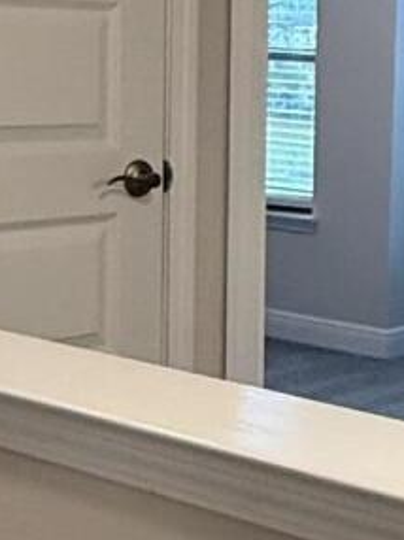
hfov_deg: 14.7
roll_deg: -1.9
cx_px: 461
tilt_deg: -7.7
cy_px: 253
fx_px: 1527
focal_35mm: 98
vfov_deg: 20.0
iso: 250
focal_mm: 2.22
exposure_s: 1/60
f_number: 2.2
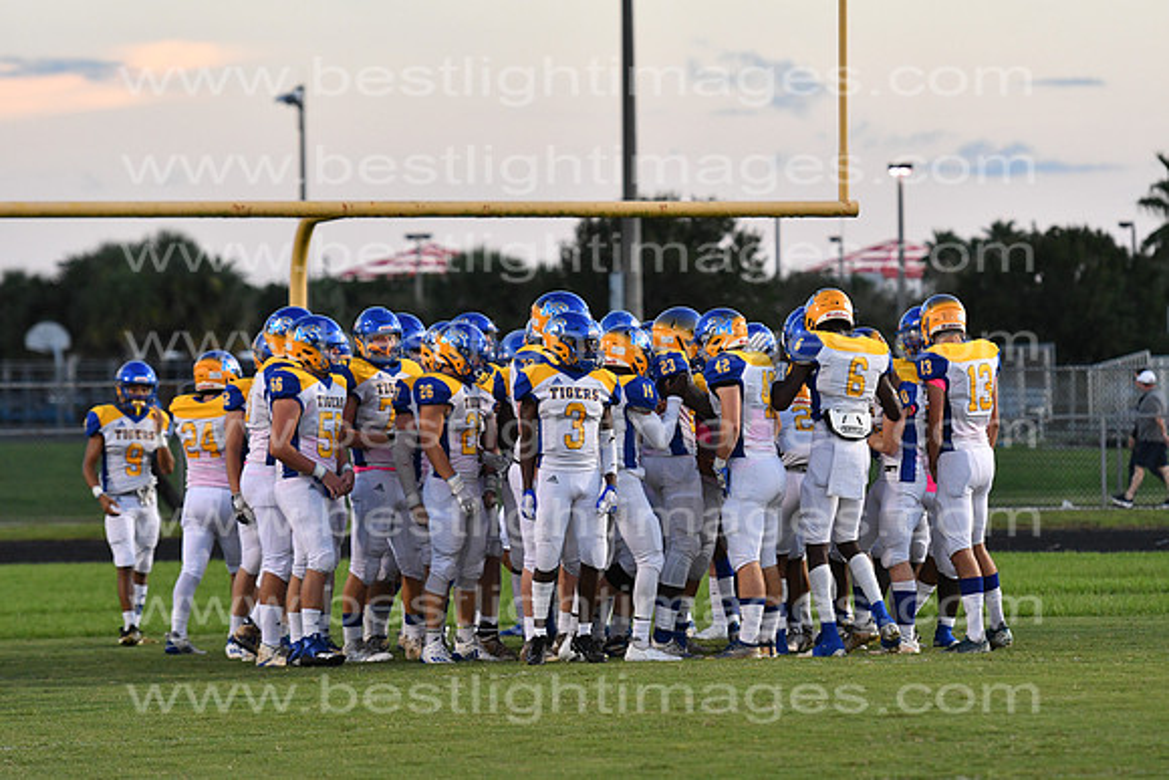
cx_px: 584
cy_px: 390
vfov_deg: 6.8
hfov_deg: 10.2
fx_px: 6577
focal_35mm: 202
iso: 1600
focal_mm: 135
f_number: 4
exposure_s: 1/800
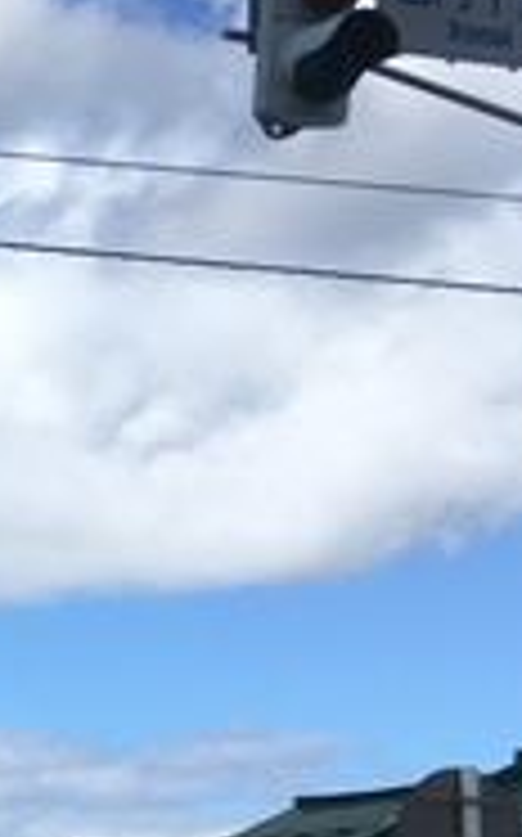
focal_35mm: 106
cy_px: 729
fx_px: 2417
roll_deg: -1.3
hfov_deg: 10.2
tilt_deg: +6.8
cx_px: -850
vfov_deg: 19.3
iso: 25
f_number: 2.2
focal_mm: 4.15
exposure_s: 1/1538
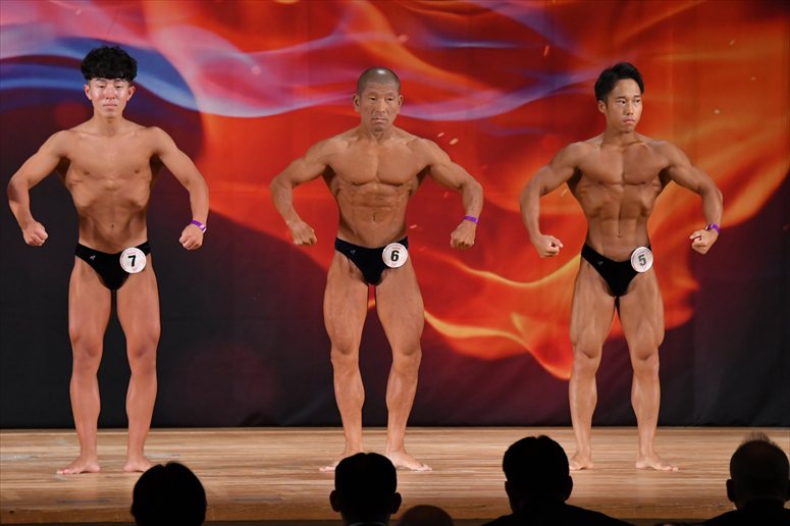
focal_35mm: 225
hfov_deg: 9.2
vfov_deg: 6.1
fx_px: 4935
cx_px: 395
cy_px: 263
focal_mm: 150
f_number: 5.6
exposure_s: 1/400
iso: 3200
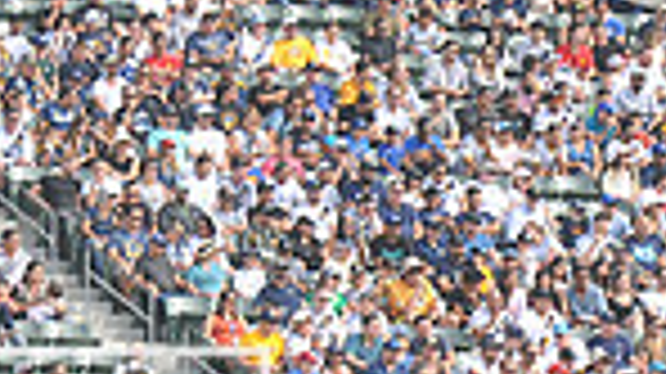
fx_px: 9388
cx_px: -50
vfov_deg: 2.3
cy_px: -270
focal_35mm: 532
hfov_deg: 4.1
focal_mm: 130
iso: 250
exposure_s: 1/250
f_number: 8
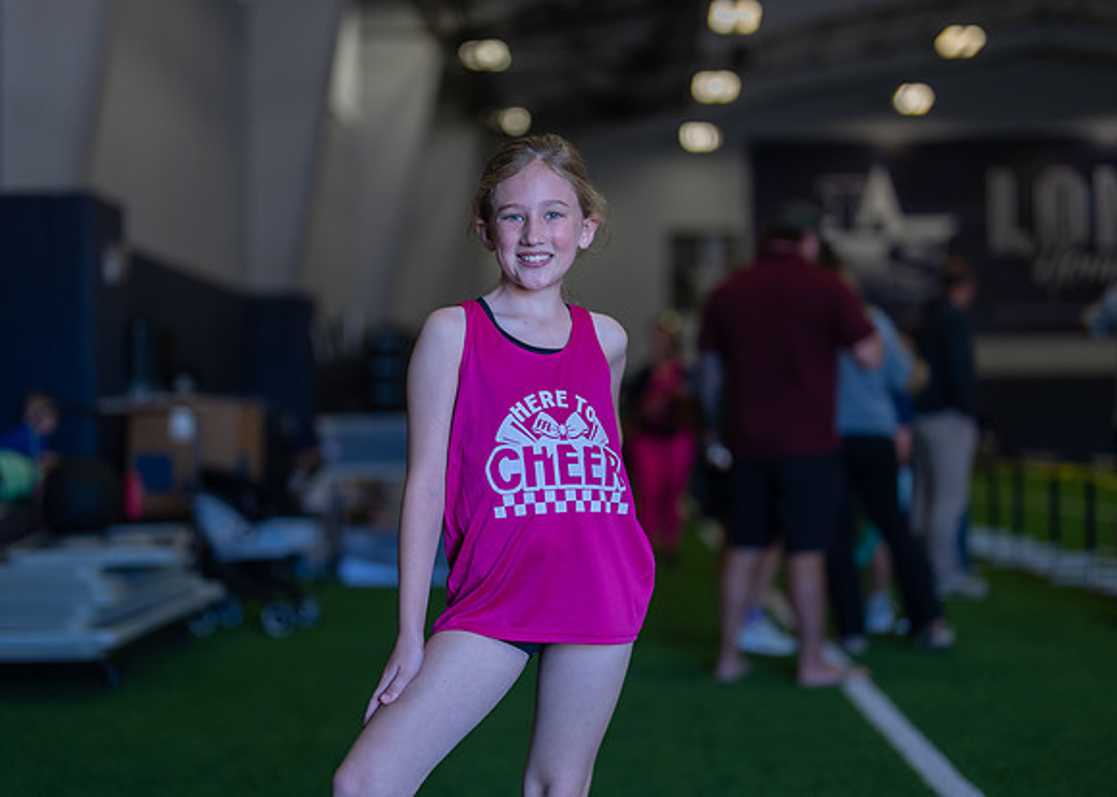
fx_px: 1676
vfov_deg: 26.8
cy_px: 398
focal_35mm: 53
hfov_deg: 36.9
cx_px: 558
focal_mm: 50
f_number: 1.2
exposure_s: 1/500
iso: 160
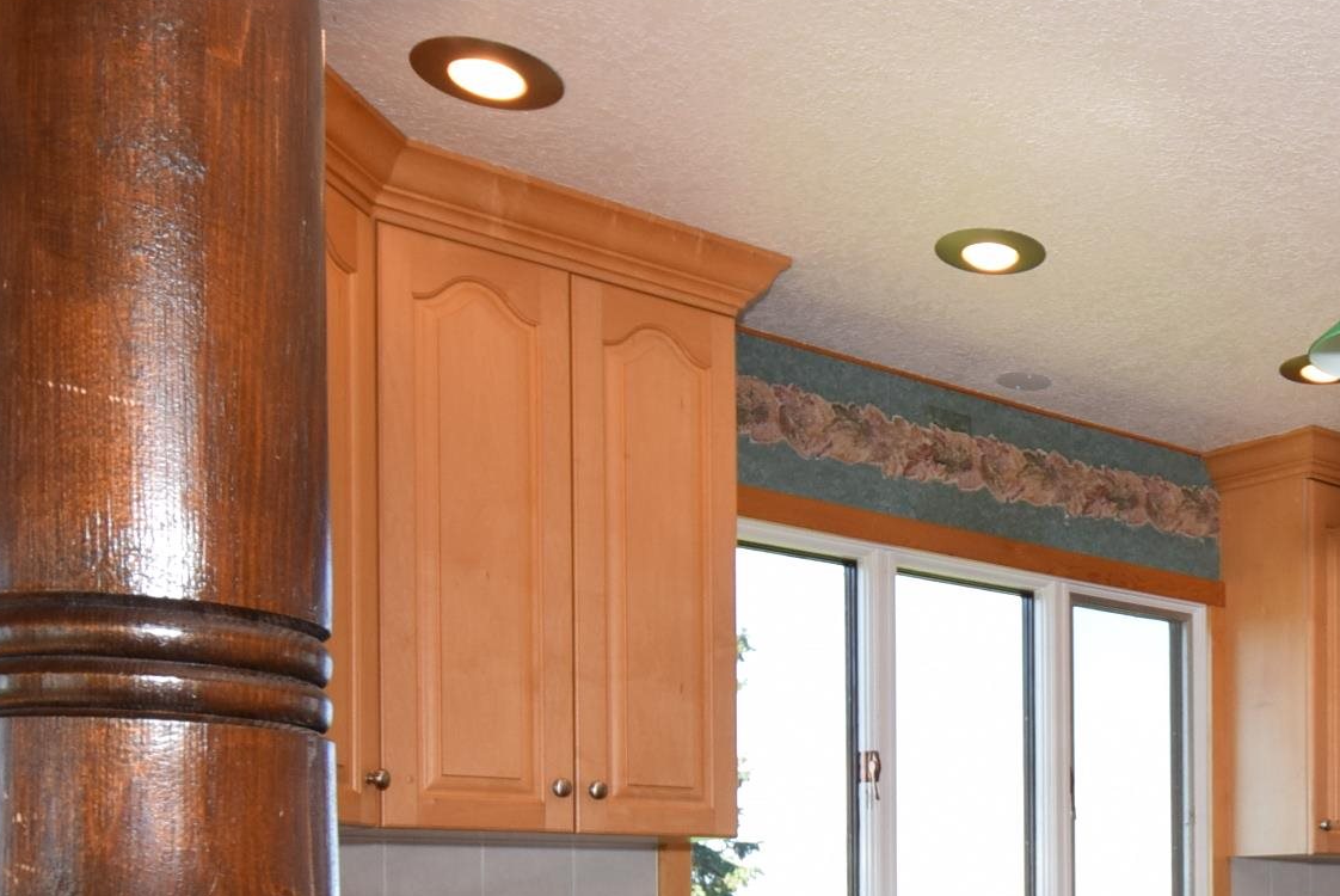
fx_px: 1490
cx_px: 1216
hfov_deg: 44.0
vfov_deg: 30.9
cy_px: 910
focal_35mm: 40
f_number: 5
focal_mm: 10
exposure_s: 1/200
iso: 320
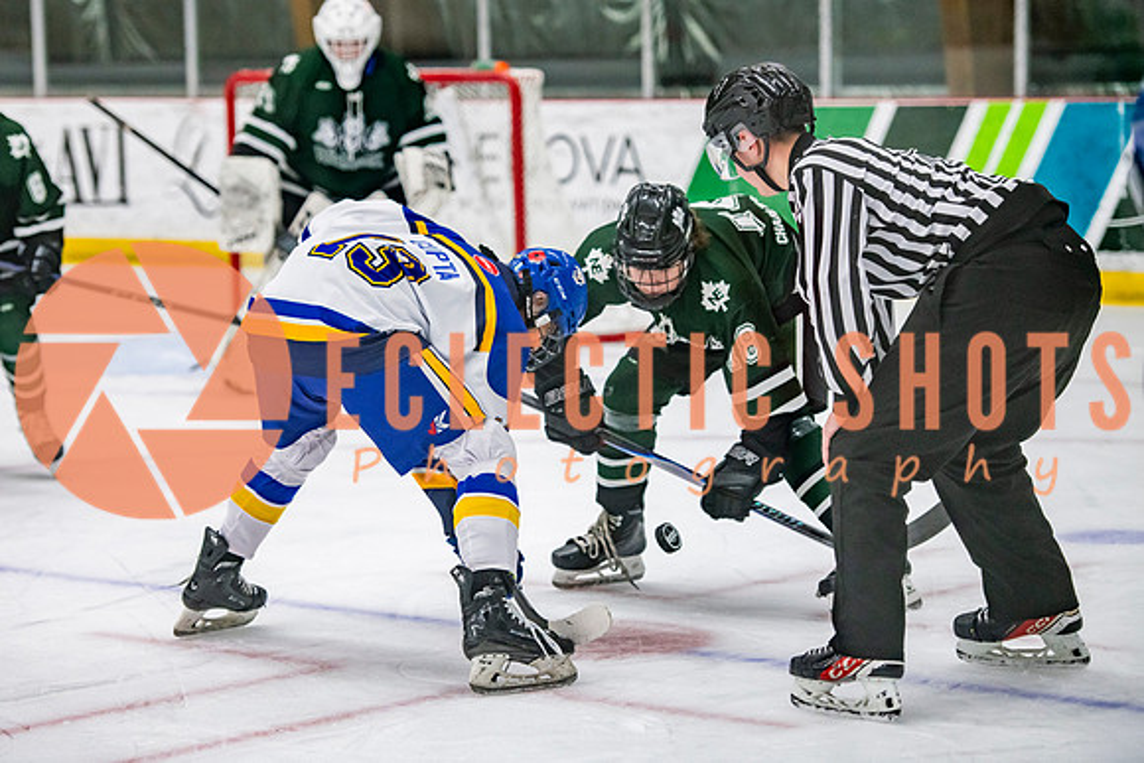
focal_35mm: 127
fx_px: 4021
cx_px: 504
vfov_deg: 10.8
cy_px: 363
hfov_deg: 16.2
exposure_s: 1/640
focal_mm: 112
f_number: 3.2
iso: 2000
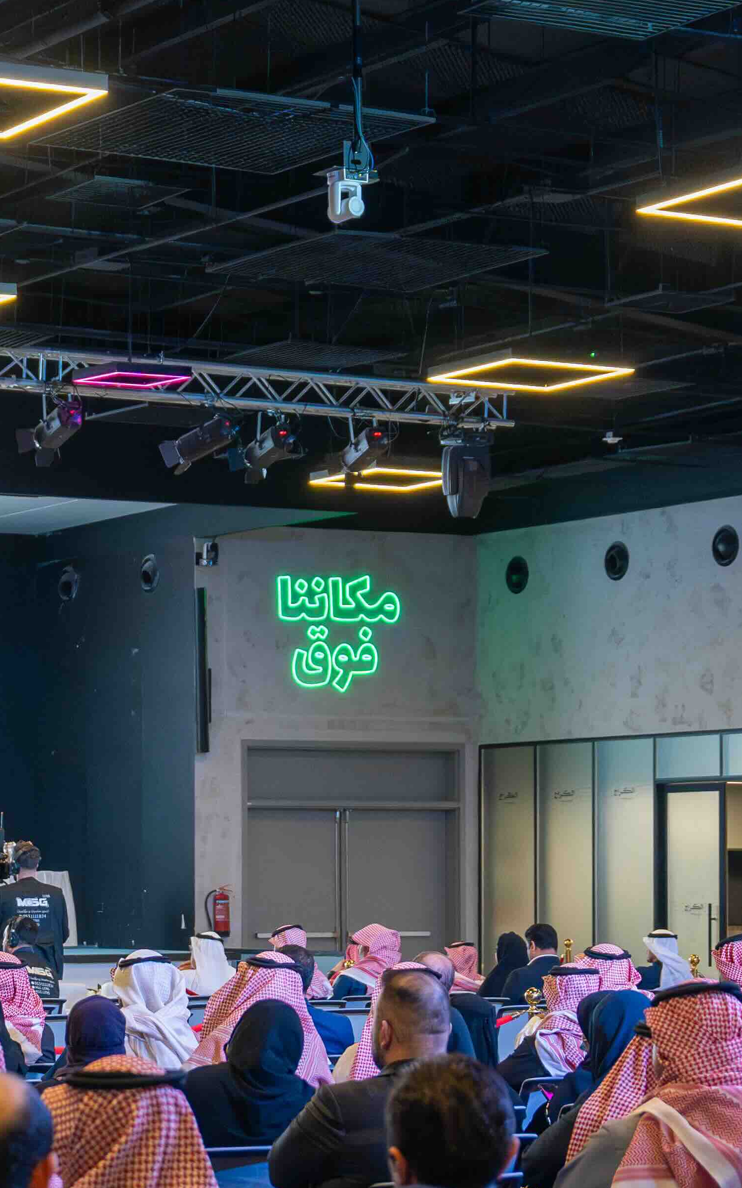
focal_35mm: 104
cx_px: 30
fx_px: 3366
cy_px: 804
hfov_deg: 12.5
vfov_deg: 19.9
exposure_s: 1/320
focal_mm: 35
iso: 3200
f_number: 2.8
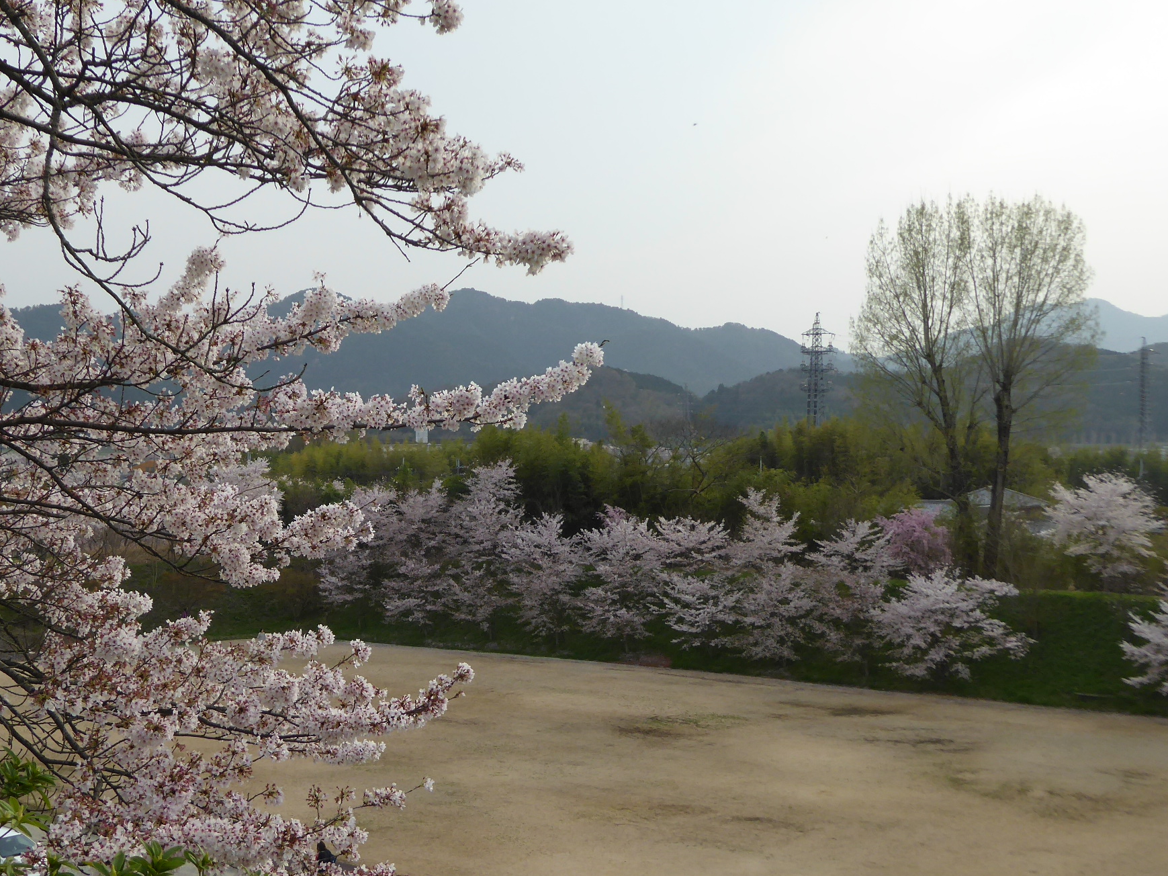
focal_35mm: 53
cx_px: 371
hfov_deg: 35.7
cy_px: 491
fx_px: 1788
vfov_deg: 27.5
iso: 100
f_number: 3.7
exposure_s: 1/400
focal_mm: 6.3
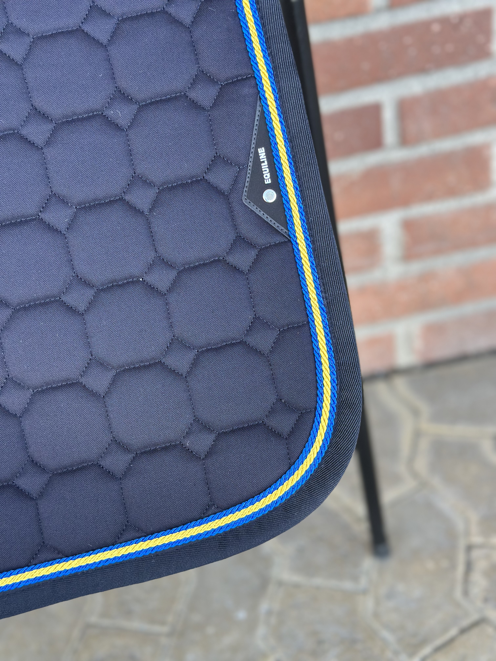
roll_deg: +10.3
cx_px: 248
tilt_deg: -34.1
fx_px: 917
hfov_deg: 30.3
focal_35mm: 48
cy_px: 330
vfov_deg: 39.7
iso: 80
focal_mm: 6.86
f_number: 1.78
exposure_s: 1/209
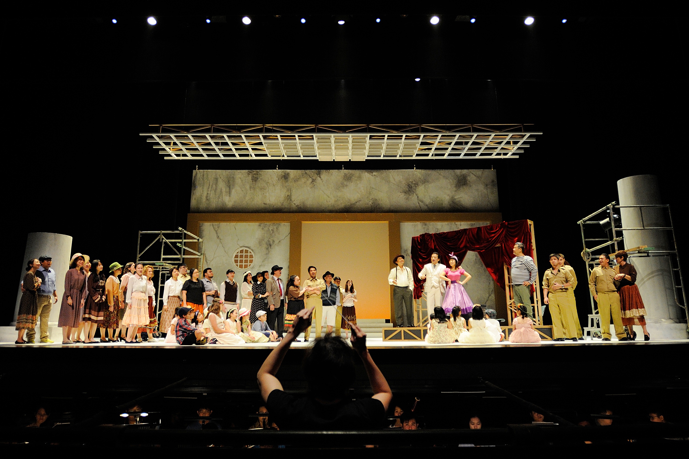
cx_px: 344
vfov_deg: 64.5
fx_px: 363
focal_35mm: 19
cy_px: 230
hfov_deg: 86.9
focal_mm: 19
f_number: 2.8
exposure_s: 1/160
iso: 1600
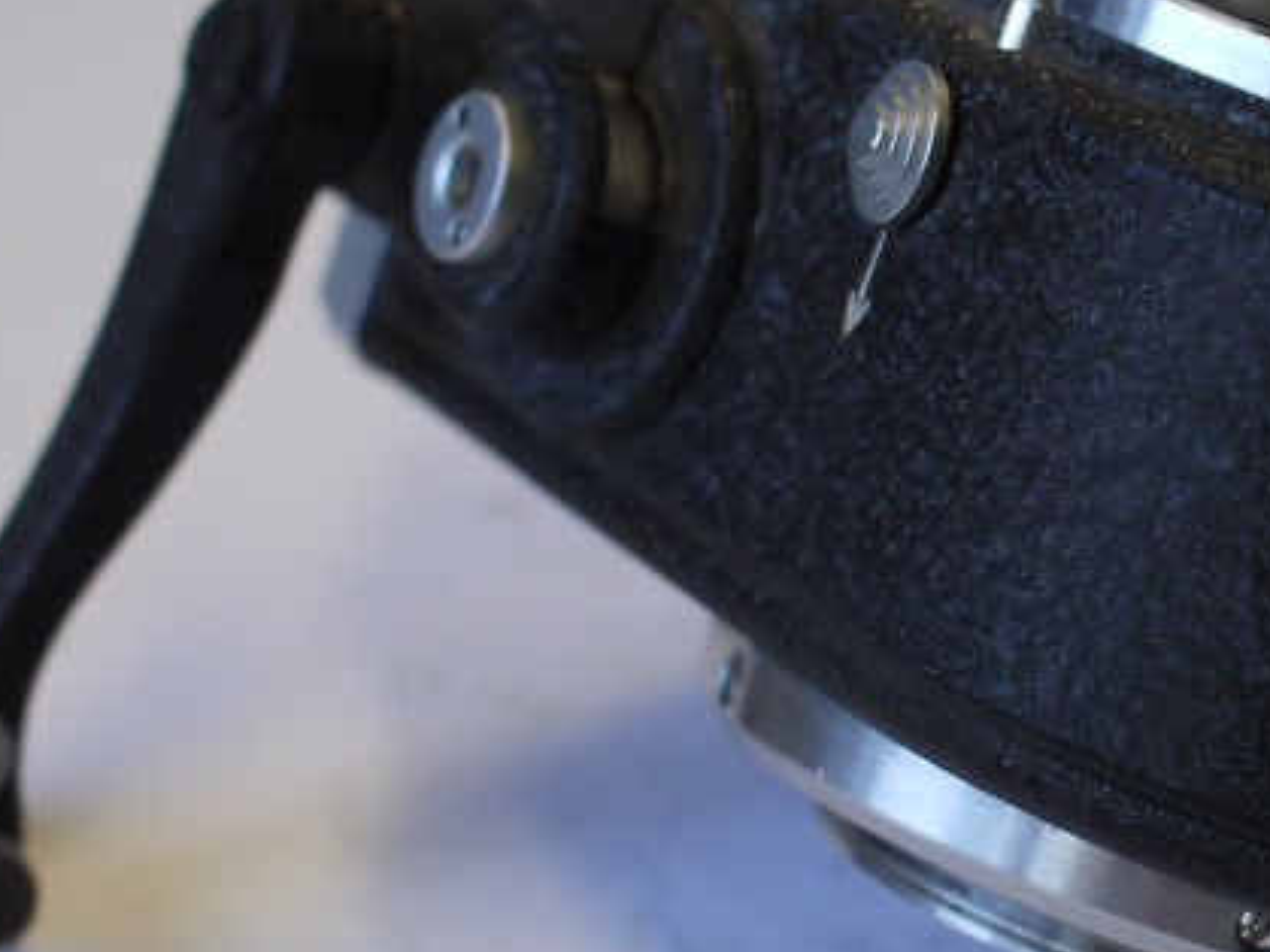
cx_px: 1385
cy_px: 555
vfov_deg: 8.6
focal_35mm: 172
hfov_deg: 11.3
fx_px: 6309
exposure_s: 1/200
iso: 400
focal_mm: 30
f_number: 4
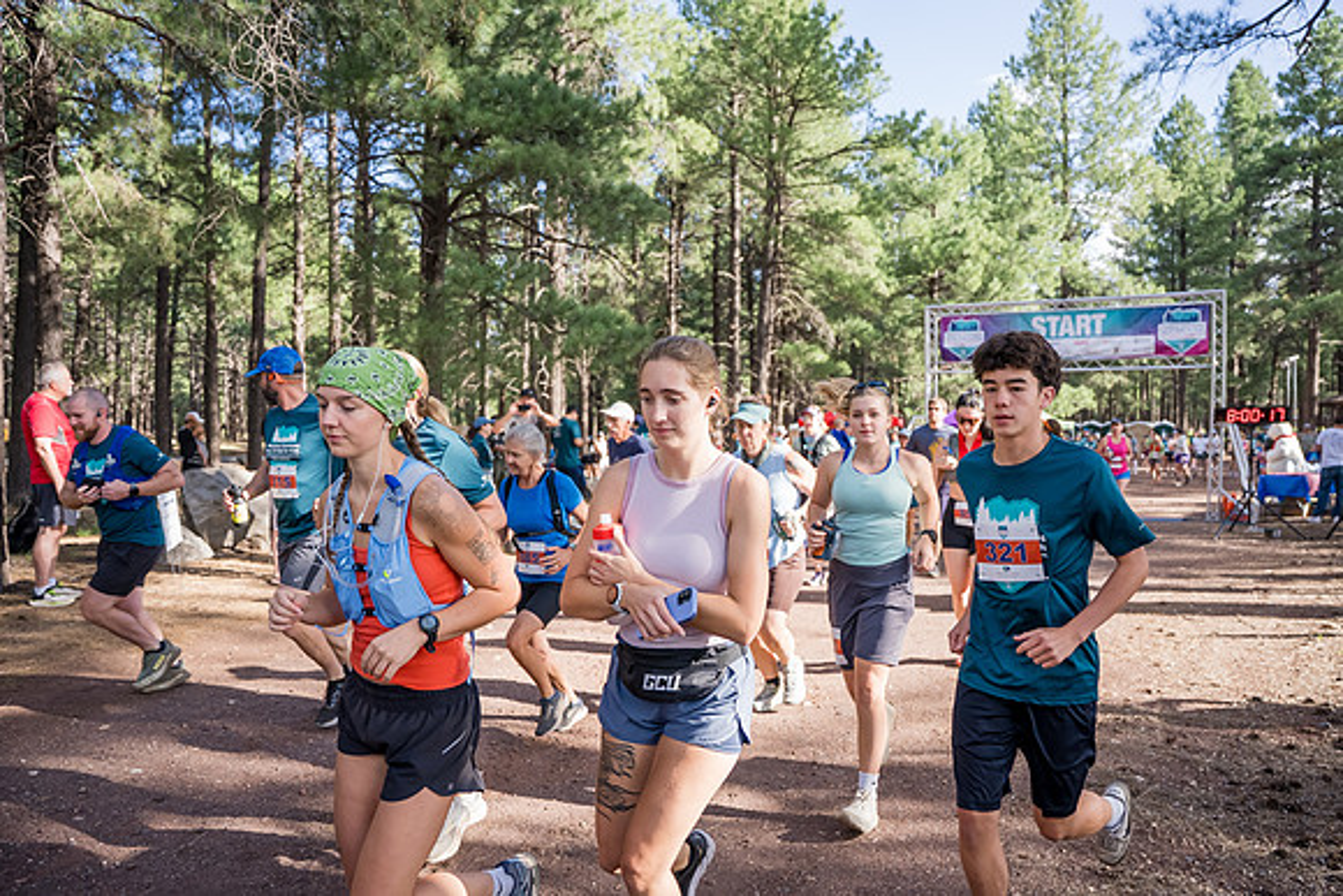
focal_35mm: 24
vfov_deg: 53.2
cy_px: 448
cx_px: 672
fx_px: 896
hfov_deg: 73.7
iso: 500
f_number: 3.2
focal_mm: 24
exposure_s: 1/1600
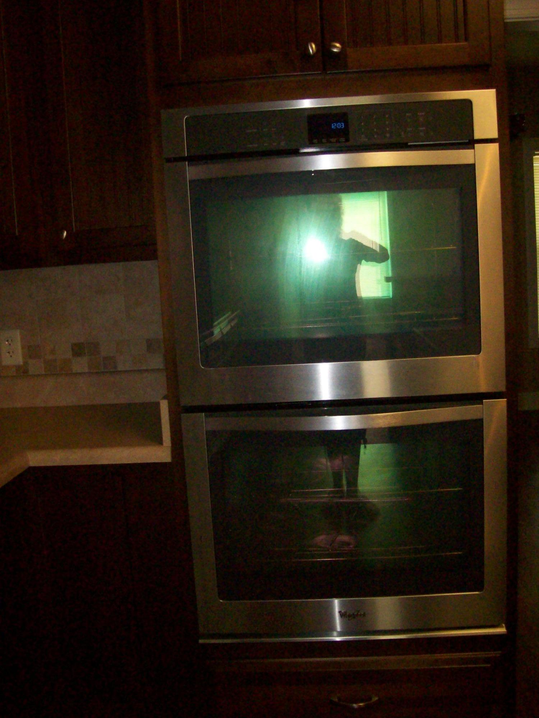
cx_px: 270
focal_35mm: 36
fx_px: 747
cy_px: 359
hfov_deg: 39.7
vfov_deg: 51.4
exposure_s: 1/128
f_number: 2.7
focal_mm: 6
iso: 400
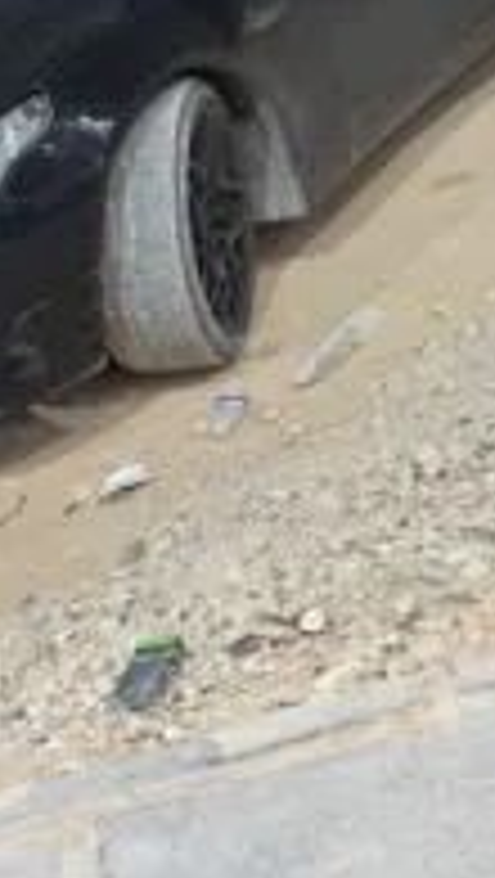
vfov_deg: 19.5
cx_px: 378
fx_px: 2491
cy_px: 23
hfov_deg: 11.3
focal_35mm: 107
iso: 125
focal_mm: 6.76
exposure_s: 1/50
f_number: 1.78
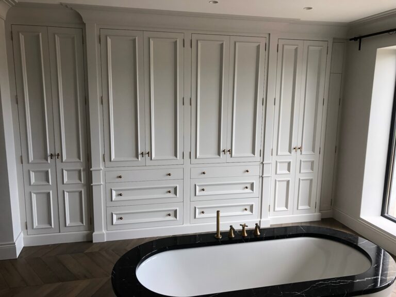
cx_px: 198
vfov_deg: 49.7
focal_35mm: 28
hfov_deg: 63.4
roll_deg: +0.0
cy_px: 148
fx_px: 320
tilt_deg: -11.9
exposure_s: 1/120
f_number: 1.8
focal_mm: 3.99
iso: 40
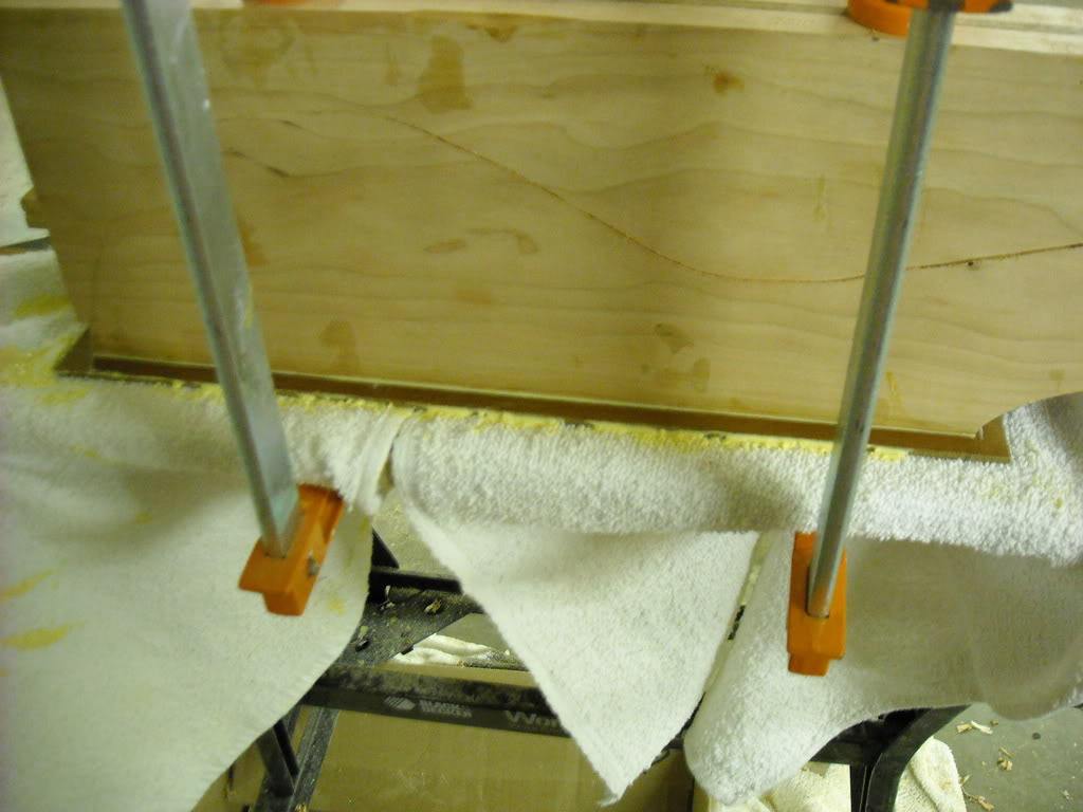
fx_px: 1095
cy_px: 406
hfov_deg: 52.6
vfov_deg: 40.7
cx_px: 542
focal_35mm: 35
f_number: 2.8
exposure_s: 1/8
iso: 400
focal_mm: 5.7
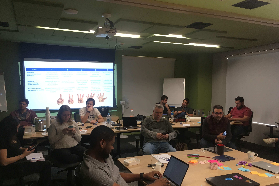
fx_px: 240
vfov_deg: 42.3
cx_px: 138
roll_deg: +0.3
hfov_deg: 60.3
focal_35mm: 31
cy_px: 104
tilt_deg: -6.0
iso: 64
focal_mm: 4.15
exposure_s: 1/30
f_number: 2.2
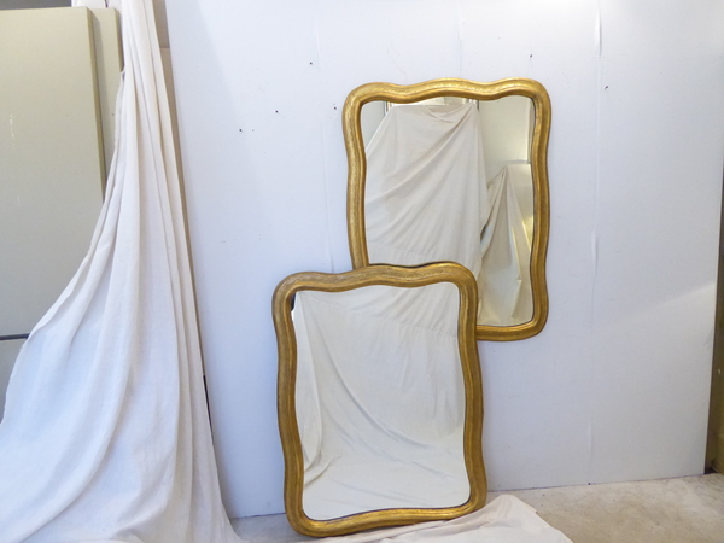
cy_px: 272
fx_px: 523
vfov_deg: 54.9
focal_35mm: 25
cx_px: 362
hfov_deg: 69.4
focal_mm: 4.3
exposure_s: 1/50
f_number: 3.3
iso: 800
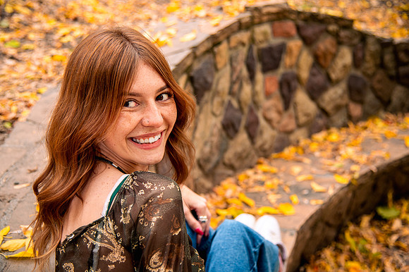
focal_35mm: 52
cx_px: 204
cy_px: 136
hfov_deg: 38.2
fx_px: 590
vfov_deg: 26.0
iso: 400
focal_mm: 52
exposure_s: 1/80
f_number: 4
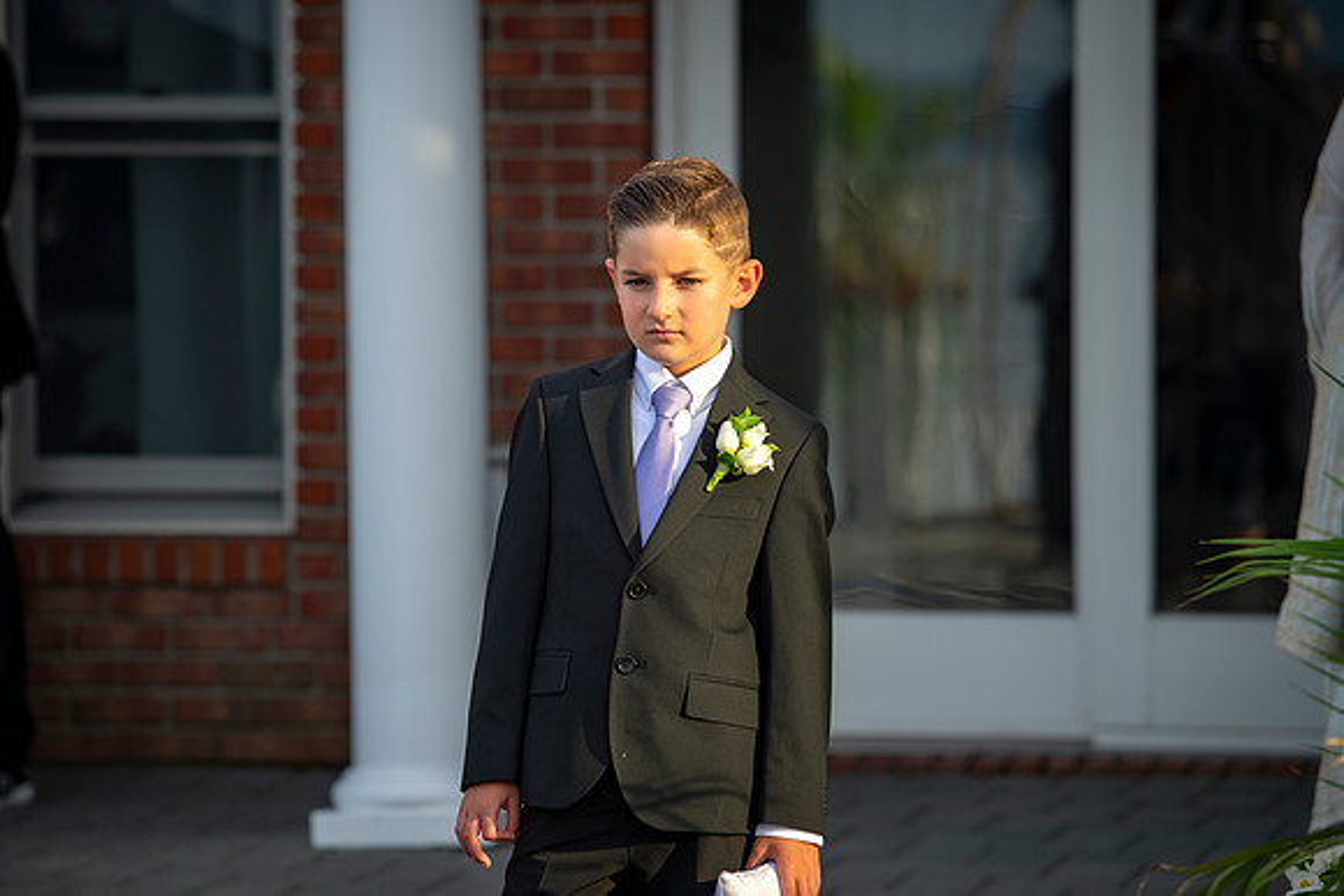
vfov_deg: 6.5
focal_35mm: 211
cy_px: 438
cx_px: 664
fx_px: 7878
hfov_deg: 9.8
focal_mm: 200
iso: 200
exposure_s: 1/250
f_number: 5
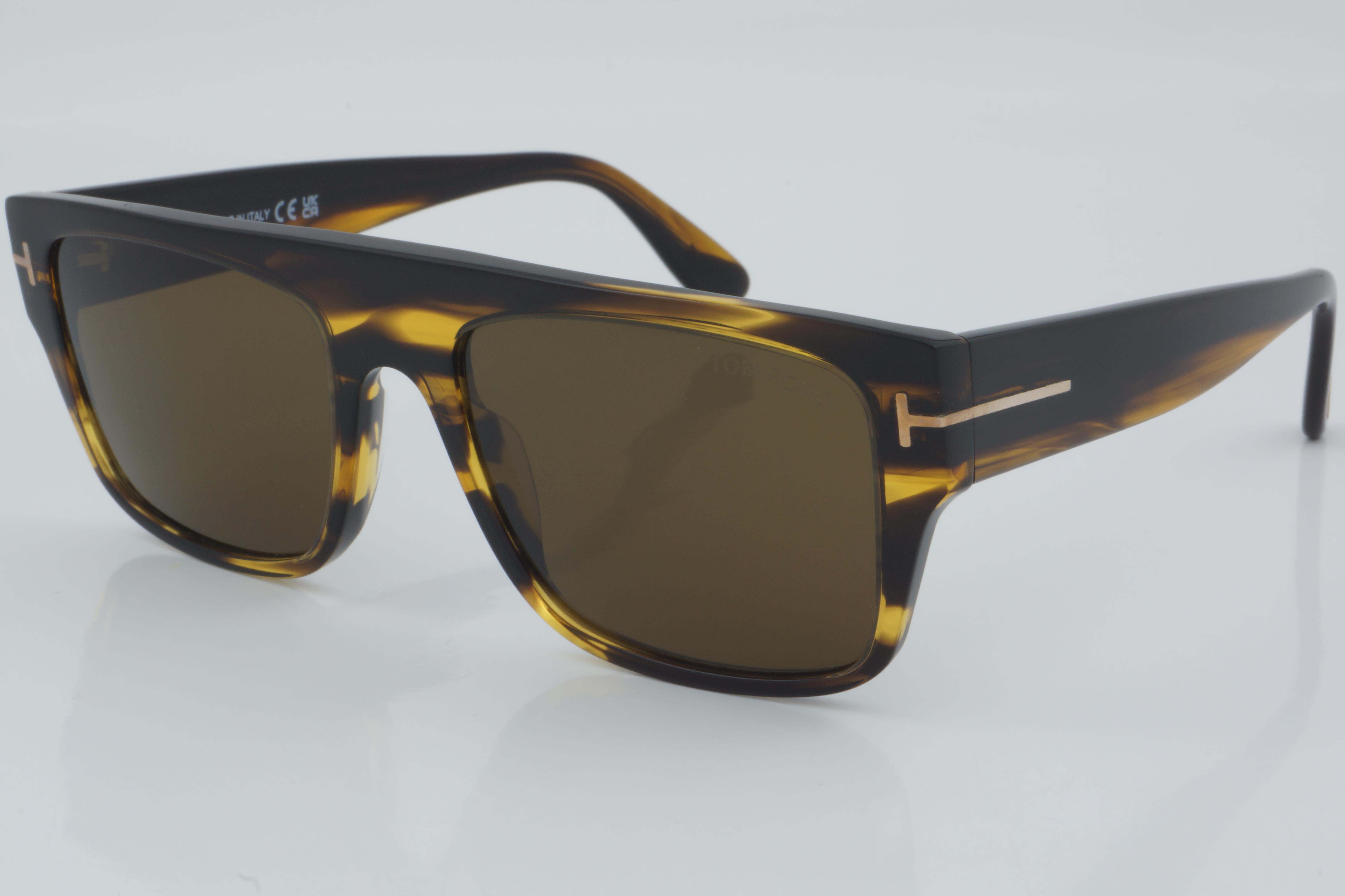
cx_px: 672
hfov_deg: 24.6
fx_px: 3082
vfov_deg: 16.6
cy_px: 448
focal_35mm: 82
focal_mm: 55
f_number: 32
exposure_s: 1/4
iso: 100
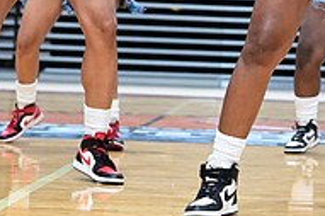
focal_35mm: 152
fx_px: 1371
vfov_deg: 8.8
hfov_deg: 13.1
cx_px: 419
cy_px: -87
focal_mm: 50
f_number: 3.2
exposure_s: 1/1000
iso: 6400
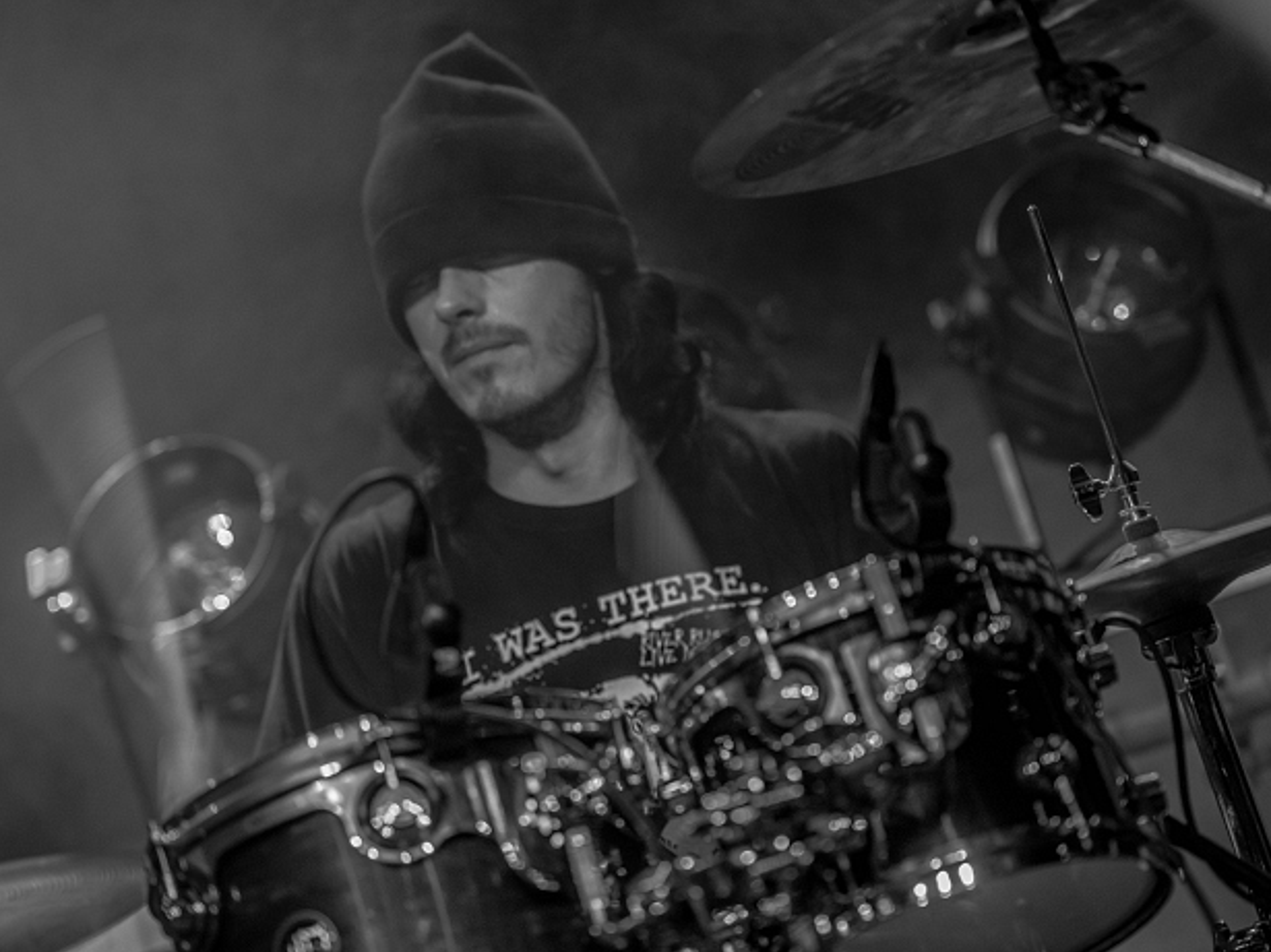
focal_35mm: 169
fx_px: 6204
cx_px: 651
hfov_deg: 11.7
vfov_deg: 8.8
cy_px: 488
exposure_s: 1/80
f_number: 2.8
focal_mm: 150
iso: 2500
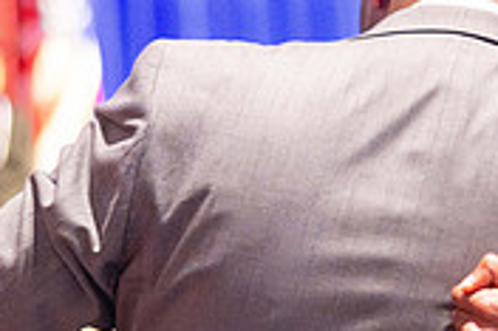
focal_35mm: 165
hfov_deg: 12.5
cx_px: 314
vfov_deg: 8.3
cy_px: 253
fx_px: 2280
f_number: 1.8
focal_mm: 50
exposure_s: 1/200
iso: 10000
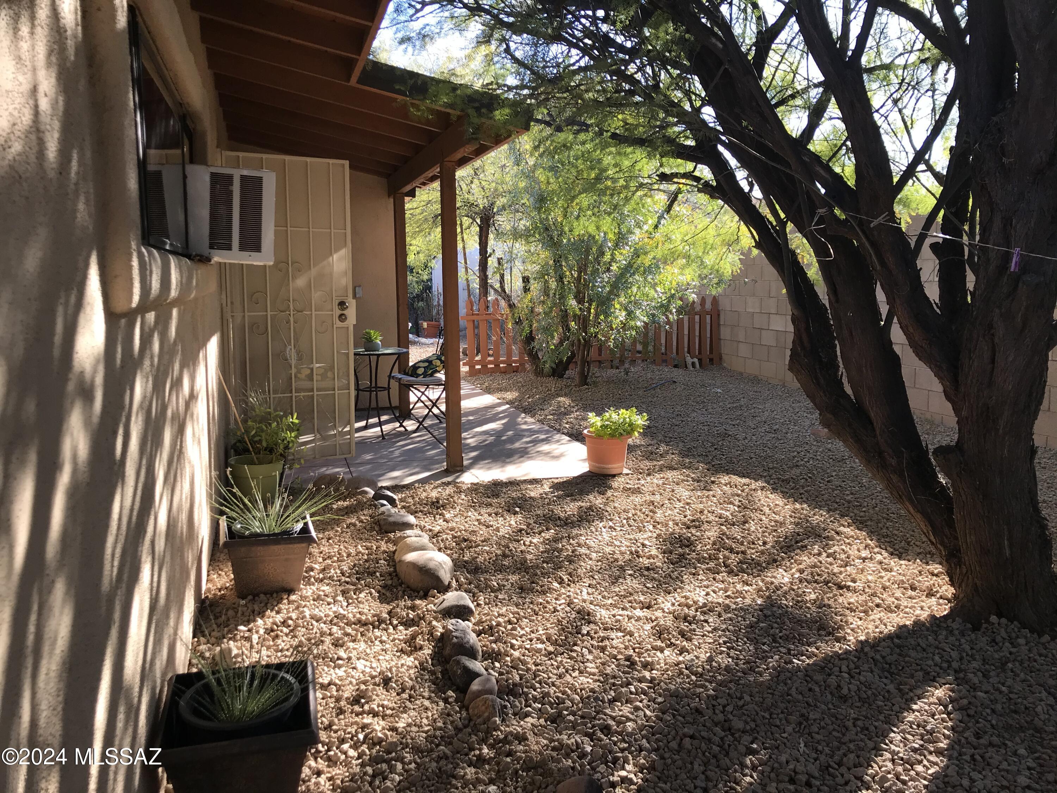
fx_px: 855
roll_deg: +0.2
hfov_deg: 63.4
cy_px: 396
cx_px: 528
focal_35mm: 28
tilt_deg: -7.3
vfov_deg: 49.7
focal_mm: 3.99
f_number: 1.8
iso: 20
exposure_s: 1/278
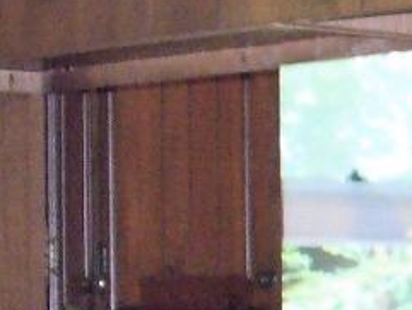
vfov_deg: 6.7
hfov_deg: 8.4
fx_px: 2632
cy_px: 368
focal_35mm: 221
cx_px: 872
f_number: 2.8
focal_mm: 6.1
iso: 400
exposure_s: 1/30
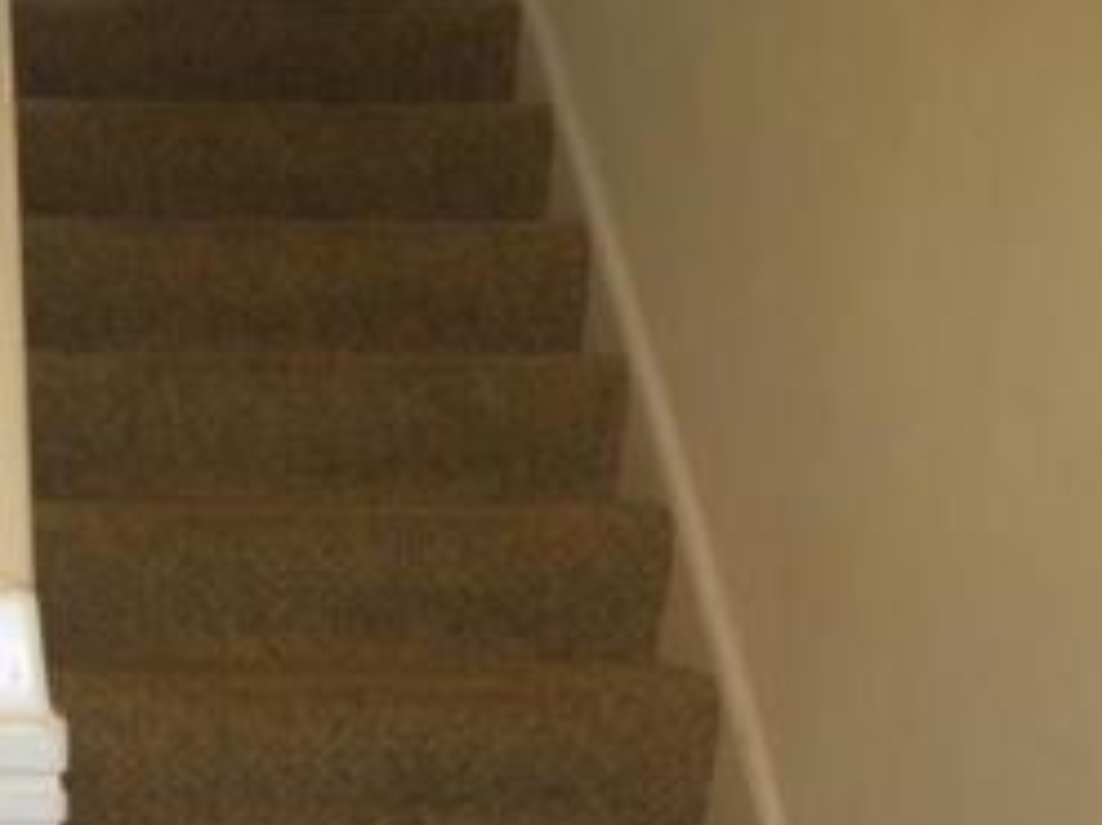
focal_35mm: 66
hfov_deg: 26.9
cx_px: -127
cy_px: 827
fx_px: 2100
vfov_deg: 21.4
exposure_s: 1/30
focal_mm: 4.9
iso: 100
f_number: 2.8
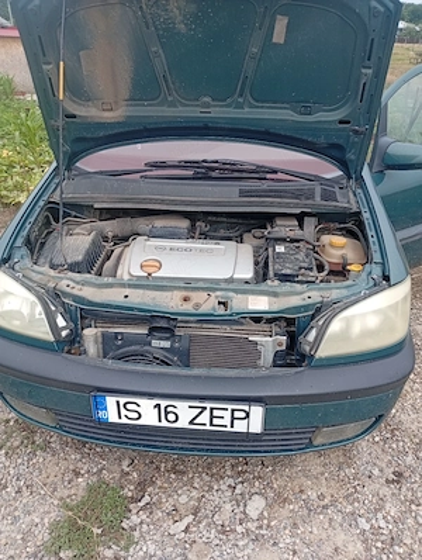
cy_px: 280
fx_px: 437
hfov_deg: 51.5
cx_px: 211
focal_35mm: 27
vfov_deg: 65.2
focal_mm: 3.98
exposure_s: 1/233
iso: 52
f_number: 1.8
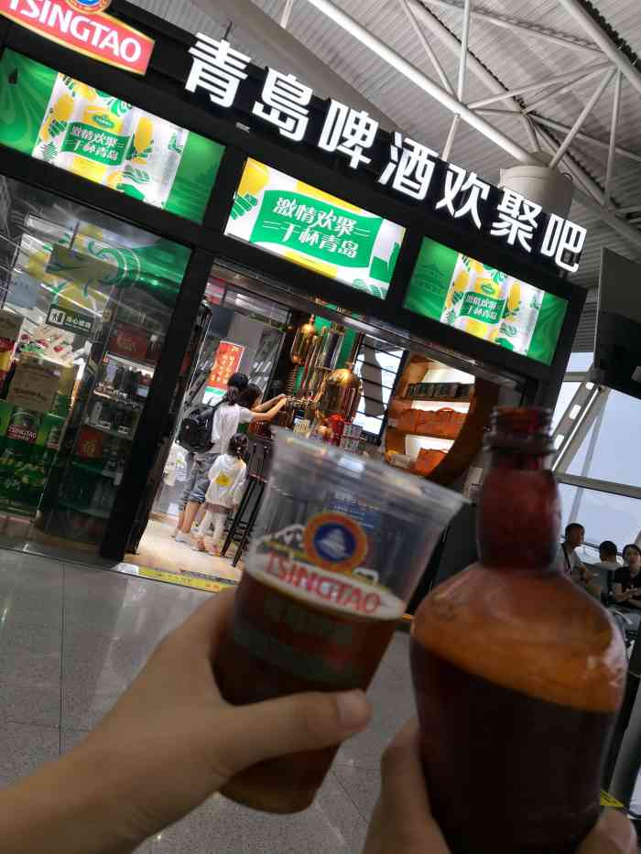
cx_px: 320
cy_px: 427
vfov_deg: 65.3
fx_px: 666
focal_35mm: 27
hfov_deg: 51.4
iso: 64
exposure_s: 1/50
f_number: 1.6
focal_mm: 3.95
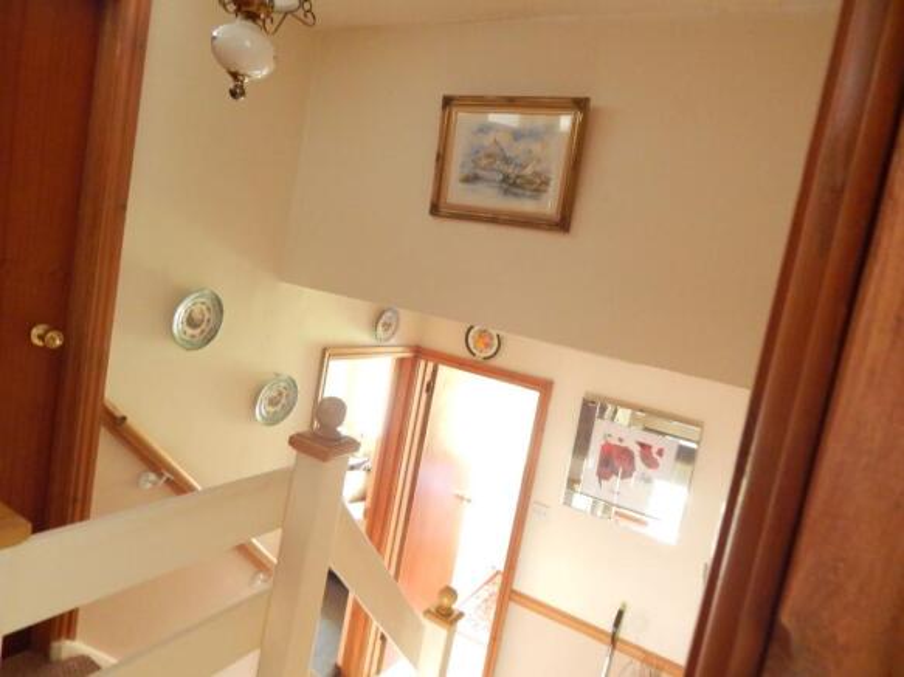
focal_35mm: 23
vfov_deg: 58.9
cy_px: 338
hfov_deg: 73.9
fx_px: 601
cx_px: 452
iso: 640
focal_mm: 4
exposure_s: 1/8
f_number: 3
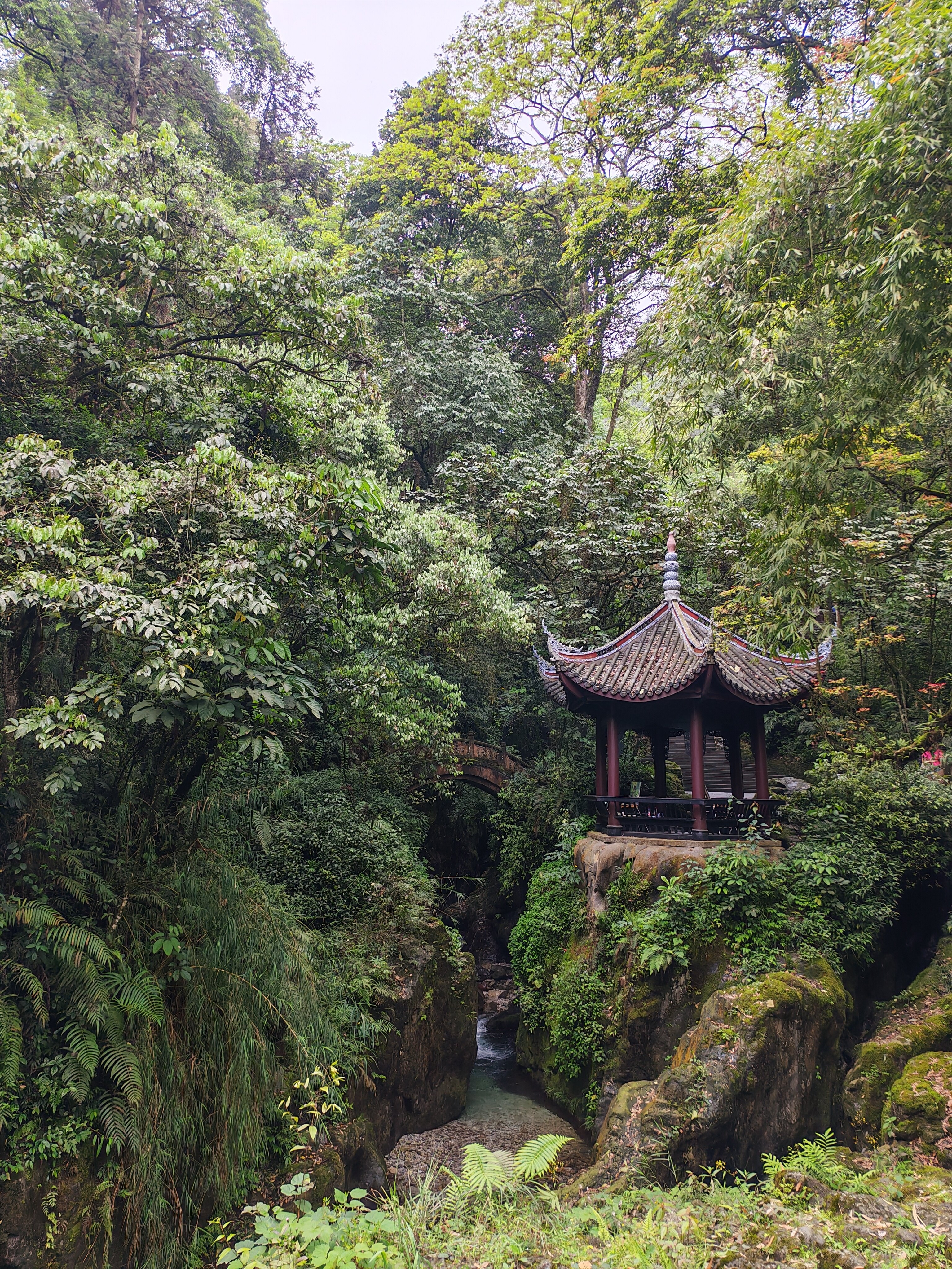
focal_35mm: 27
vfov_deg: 65.3
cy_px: 634
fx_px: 990
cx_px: 476
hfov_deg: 51.4
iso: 50
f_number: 1.9
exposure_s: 1/400
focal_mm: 6.12
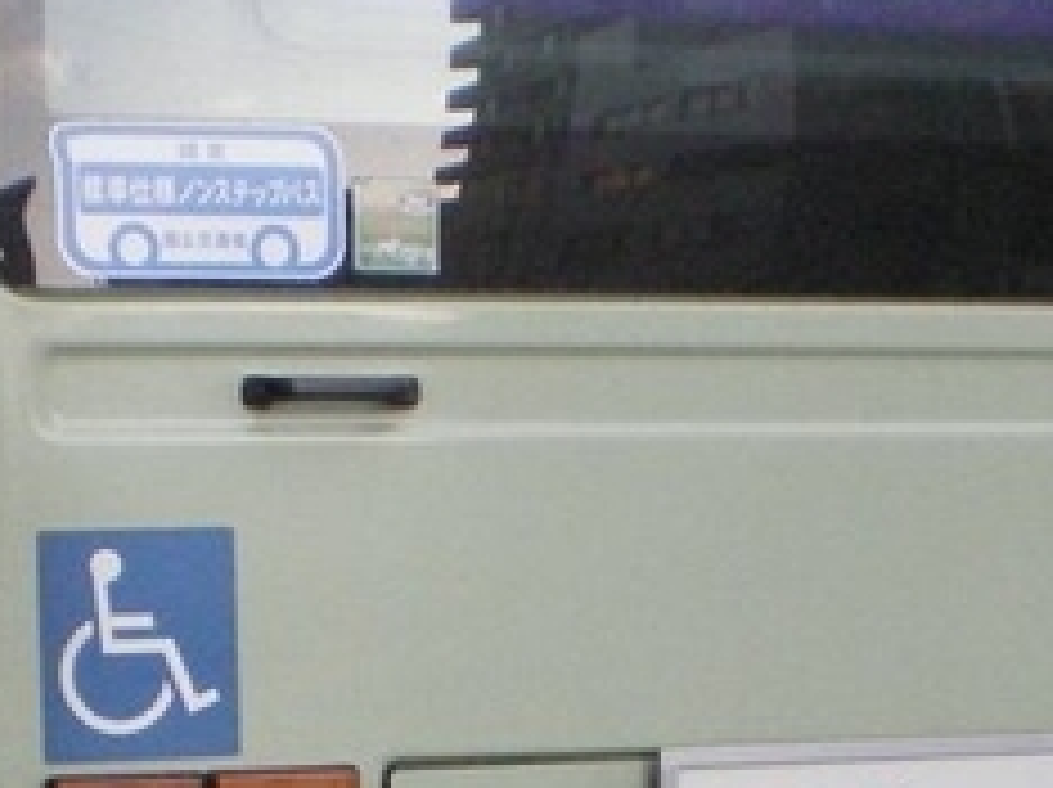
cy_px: 716
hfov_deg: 15.2
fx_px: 3950
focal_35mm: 130
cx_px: 405
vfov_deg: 11.3
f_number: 4.6
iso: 400
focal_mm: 6.3
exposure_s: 1/320
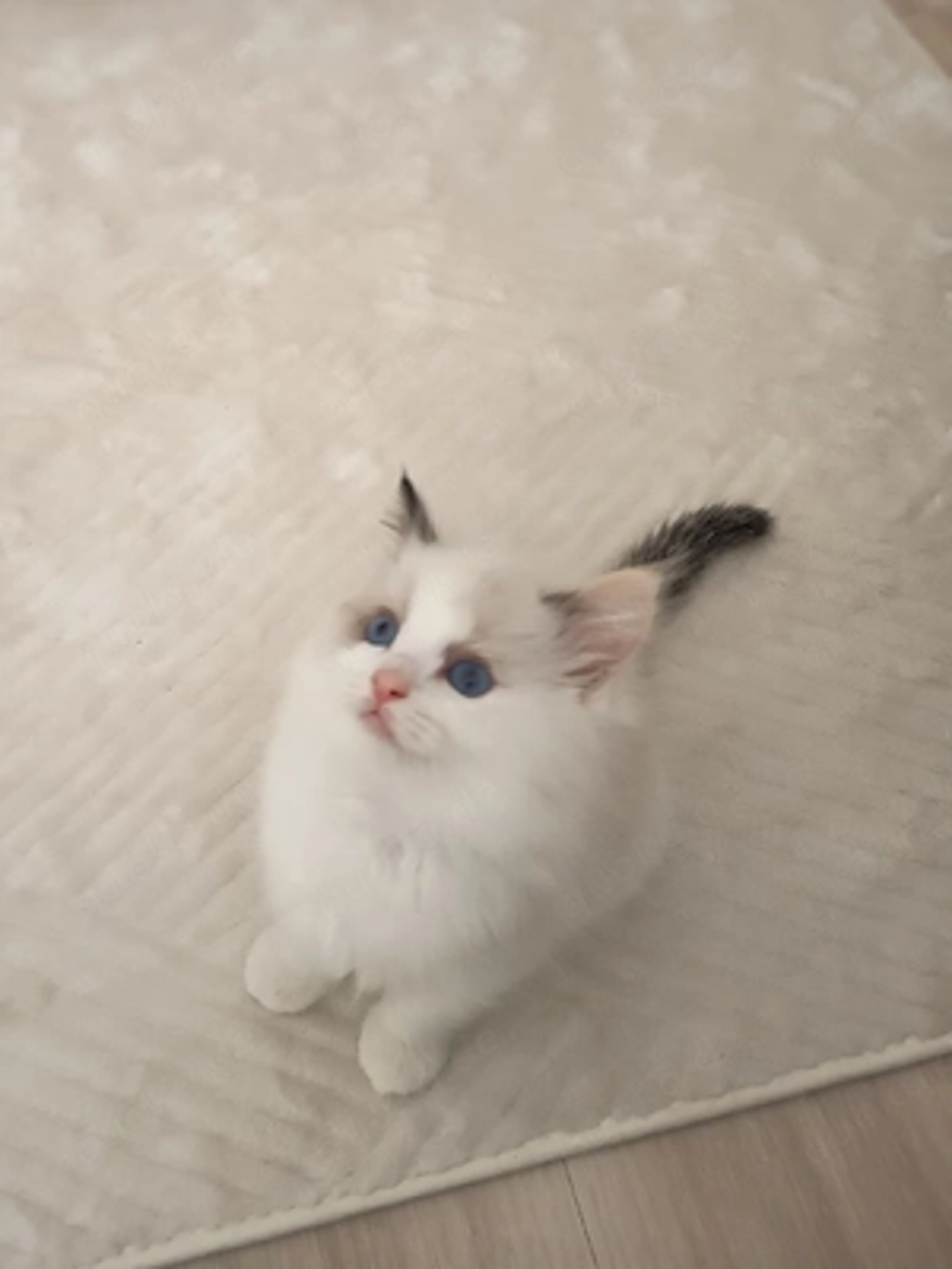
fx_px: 880
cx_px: 476
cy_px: 634
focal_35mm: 24
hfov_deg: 56.8
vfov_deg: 71.6
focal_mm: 5.24
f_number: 1.7
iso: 289
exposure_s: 1/50
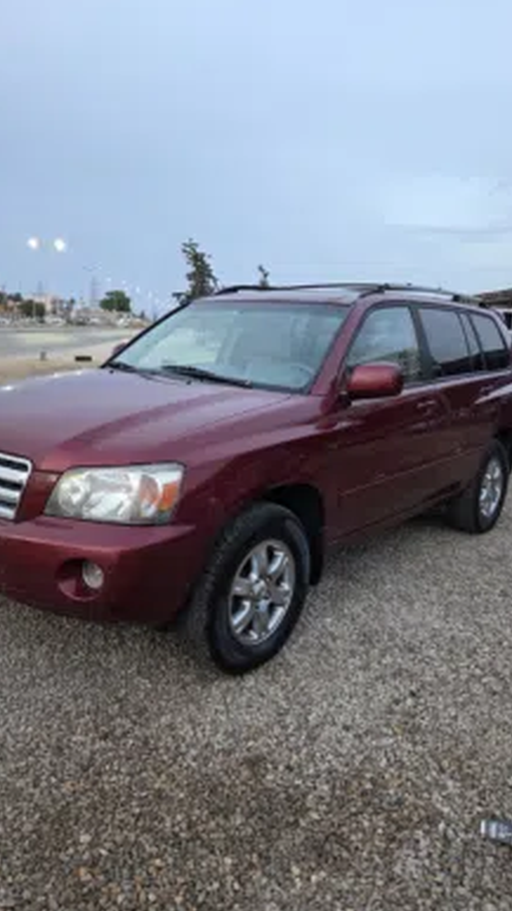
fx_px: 628
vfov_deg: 71.9
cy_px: 460
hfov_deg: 44.4
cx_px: 248
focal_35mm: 26
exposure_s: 1/100
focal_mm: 5.4
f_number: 1.8
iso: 200
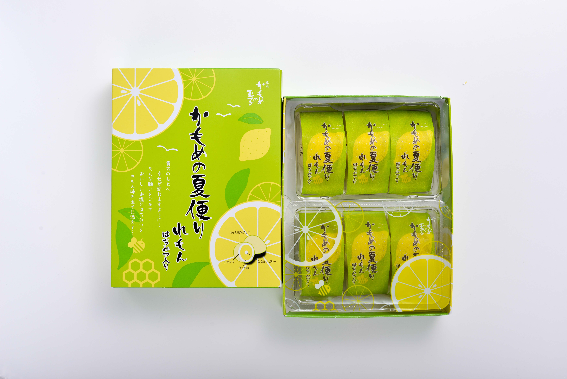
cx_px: 284
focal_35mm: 50
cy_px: 190
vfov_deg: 27.0
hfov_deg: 39.6
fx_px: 788
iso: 100
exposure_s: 1/250
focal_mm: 50
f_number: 10
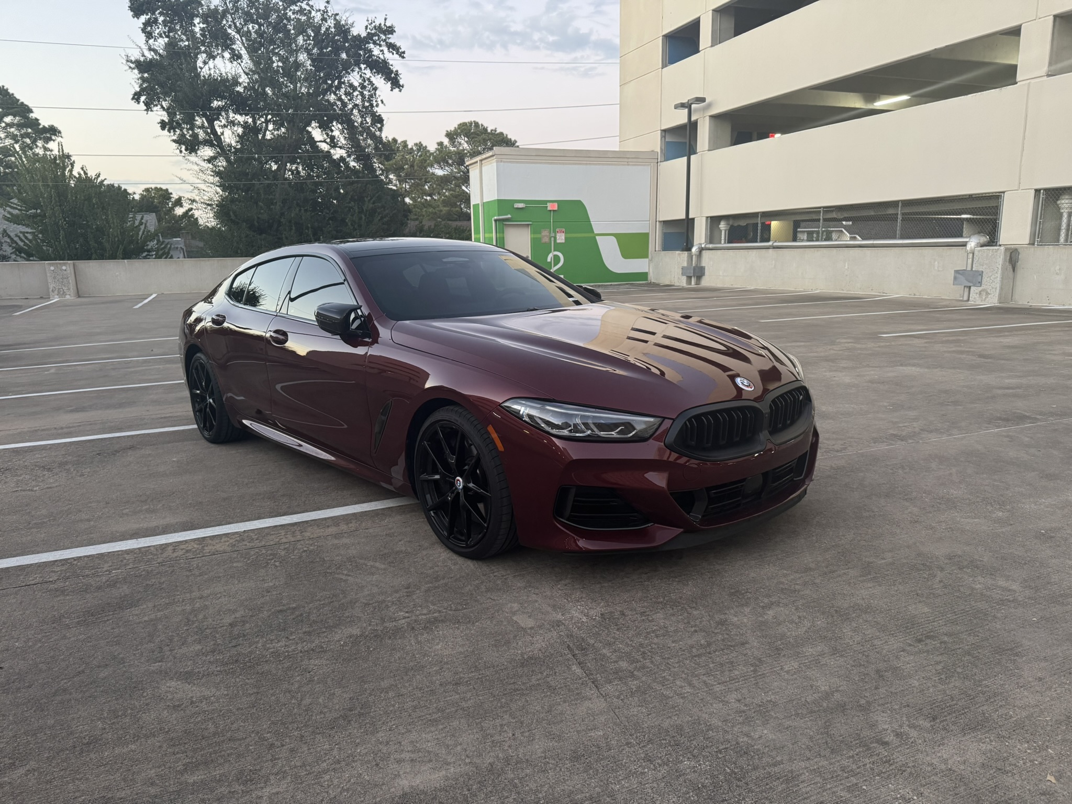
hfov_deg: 71.6
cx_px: 536
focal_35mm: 24
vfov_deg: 56.8
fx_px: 743
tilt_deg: -11.5
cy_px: 402
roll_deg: +1.8
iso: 320
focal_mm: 6.76
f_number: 1.78
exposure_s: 1/60
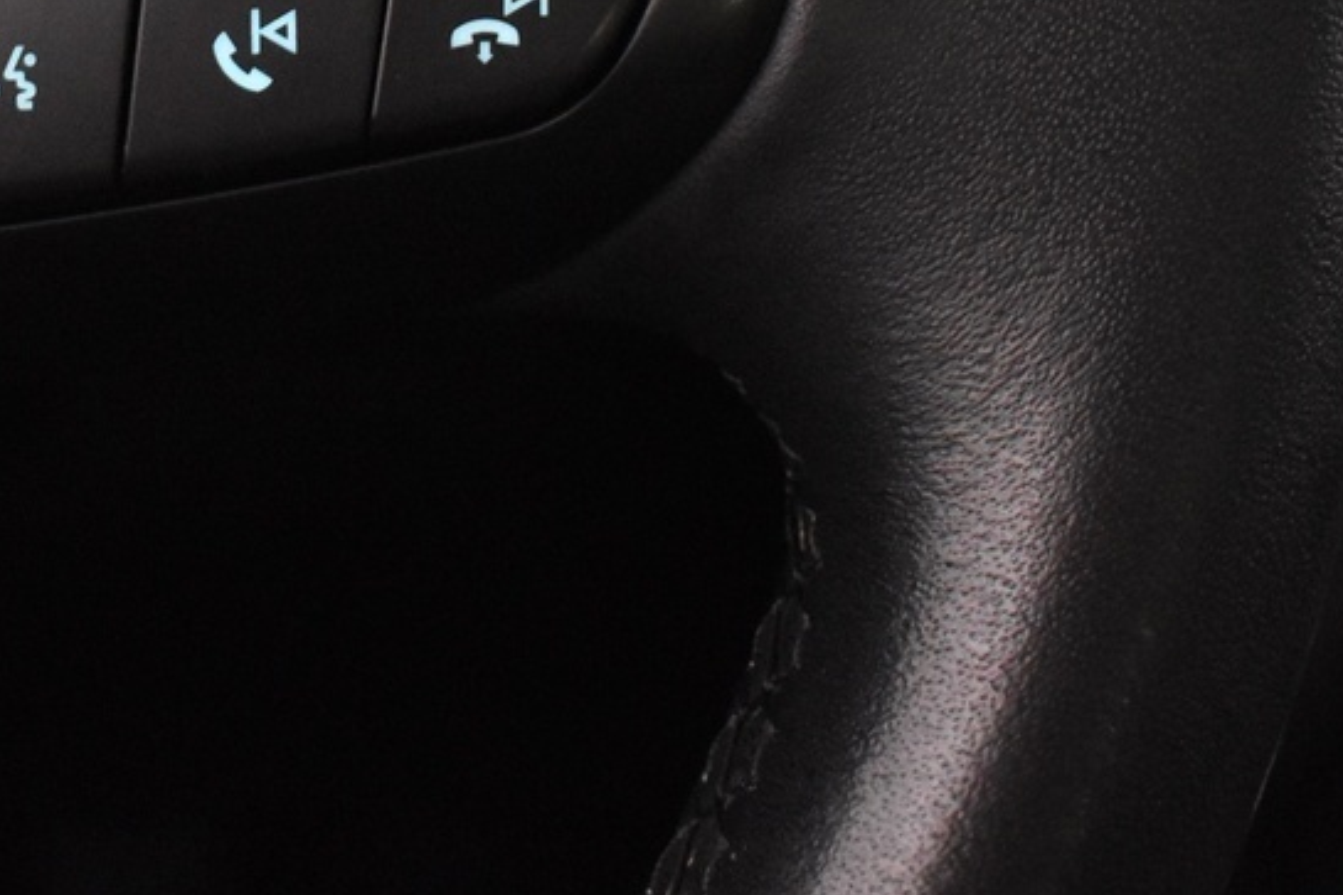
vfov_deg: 12.3
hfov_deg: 18.9
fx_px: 3990
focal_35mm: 107
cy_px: -338
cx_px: 259
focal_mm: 24
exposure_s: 1/30
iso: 3200
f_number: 4
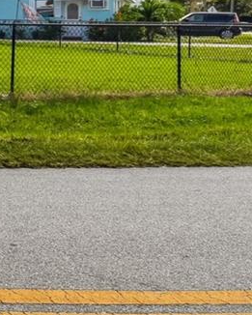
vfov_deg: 26.4
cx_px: -334
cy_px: 16
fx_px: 643
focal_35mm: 69
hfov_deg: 14.9
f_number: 7.1
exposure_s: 1/500
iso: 100
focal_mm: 10
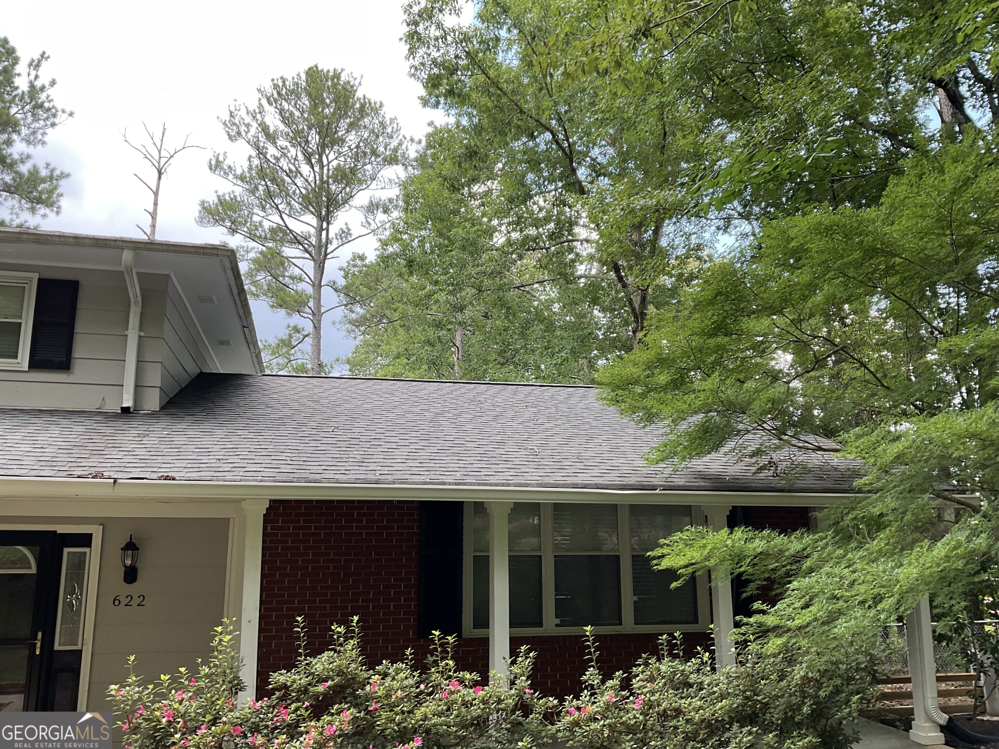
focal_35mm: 29
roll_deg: -0.5
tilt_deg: +9.4
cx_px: 500
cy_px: 374
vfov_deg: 48.2
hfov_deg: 61.7
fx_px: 837
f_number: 1.8
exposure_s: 1/123
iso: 16
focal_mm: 3
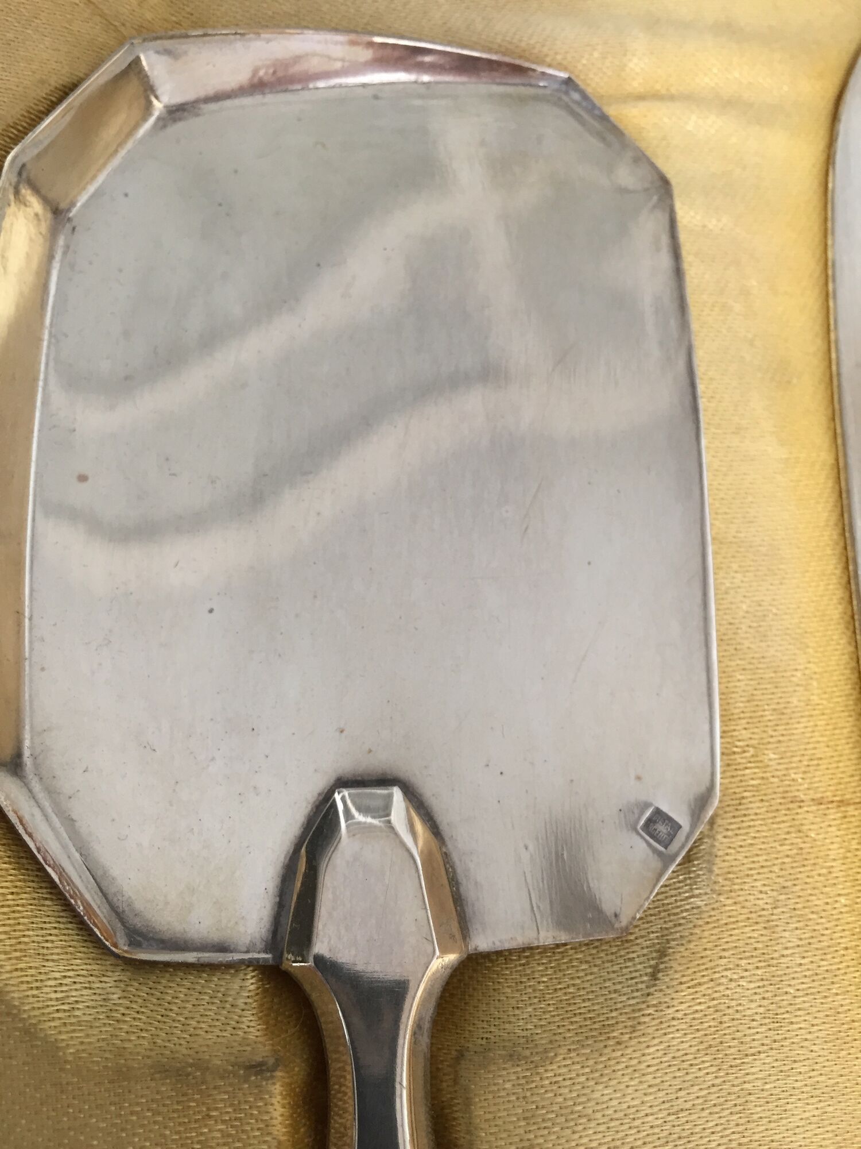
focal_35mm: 29
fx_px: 962
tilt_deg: -70.3
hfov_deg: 48.2
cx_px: 430
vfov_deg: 61.7
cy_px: 574
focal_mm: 4.15
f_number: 2.2
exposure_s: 1/33
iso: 125
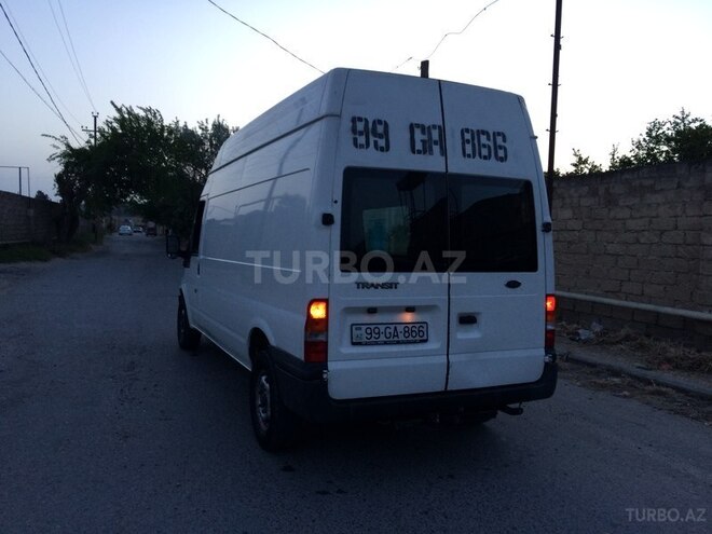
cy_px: 267
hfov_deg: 61.7
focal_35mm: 29
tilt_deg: -3.0
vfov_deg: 48.2
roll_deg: -2.1
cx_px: 356
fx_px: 596
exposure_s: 1/33
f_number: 2.2
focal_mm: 4.15
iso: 50
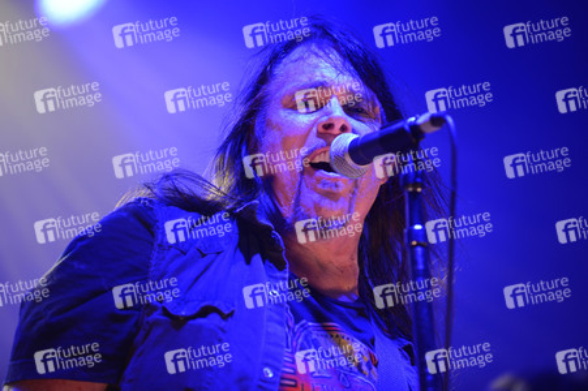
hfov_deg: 12.8
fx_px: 2611
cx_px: 294
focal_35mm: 160
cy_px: 196
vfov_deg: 8.6
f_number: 2.8
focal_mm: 160
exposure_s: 1/200
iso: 1600
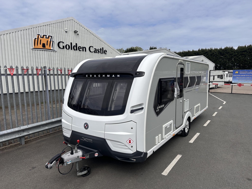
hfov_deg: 71.6
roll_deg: +0.9
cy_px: 94
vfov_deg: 56.8
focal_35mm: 24
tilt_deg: -7.5
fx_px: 175
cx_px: 126
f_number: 1.78
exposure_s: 1/6211
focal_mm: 6.86
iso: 80
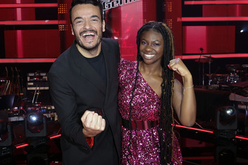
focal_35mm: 38
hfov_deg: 50.7
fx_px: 262
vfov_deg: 34.9
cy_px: 69
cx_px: 121
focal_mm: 32
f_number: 5
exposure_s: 1/125
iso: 2500
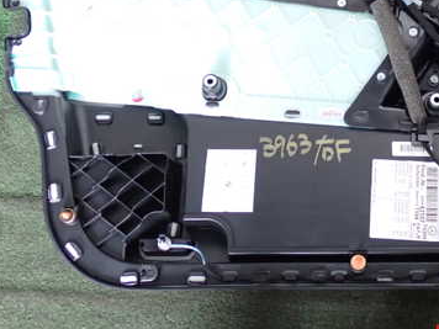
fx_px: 812
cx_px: 344
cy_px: 75
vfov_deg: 22.7
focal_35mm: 64
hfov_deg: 29.6
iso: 800
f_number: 2.7
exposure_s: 1/40
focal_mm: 6.83
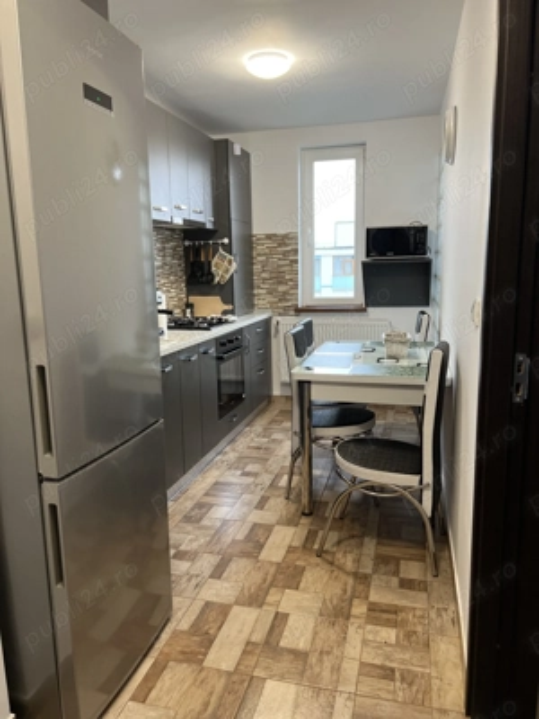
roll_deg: +1.4
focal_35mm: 26
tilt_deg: -10.0
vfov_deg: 67.3
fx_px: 540
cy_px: 360
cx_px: 270
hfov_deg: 53.1
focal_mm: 5.7
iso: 125
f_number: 1.5
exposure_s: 1/50
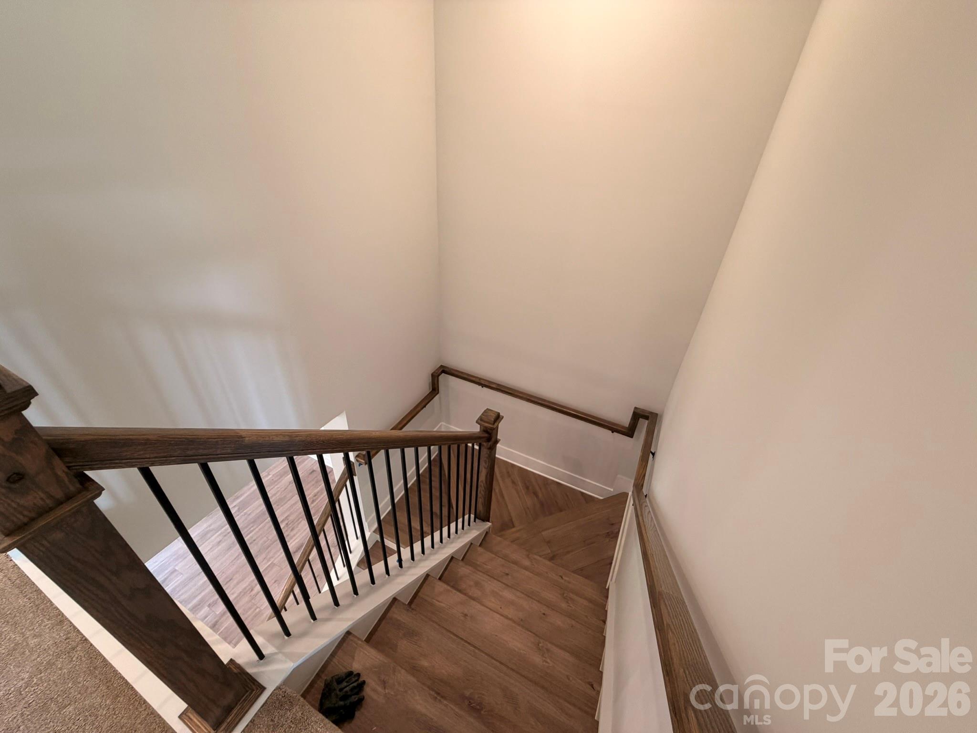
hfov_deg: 102.1
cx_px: 488
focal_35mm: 14
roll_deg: -4.3
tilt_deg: -33.4
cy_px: 366
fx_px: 395
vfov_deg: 85.7
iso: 200
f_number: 2.2
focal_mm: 2.22
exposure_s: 1/60
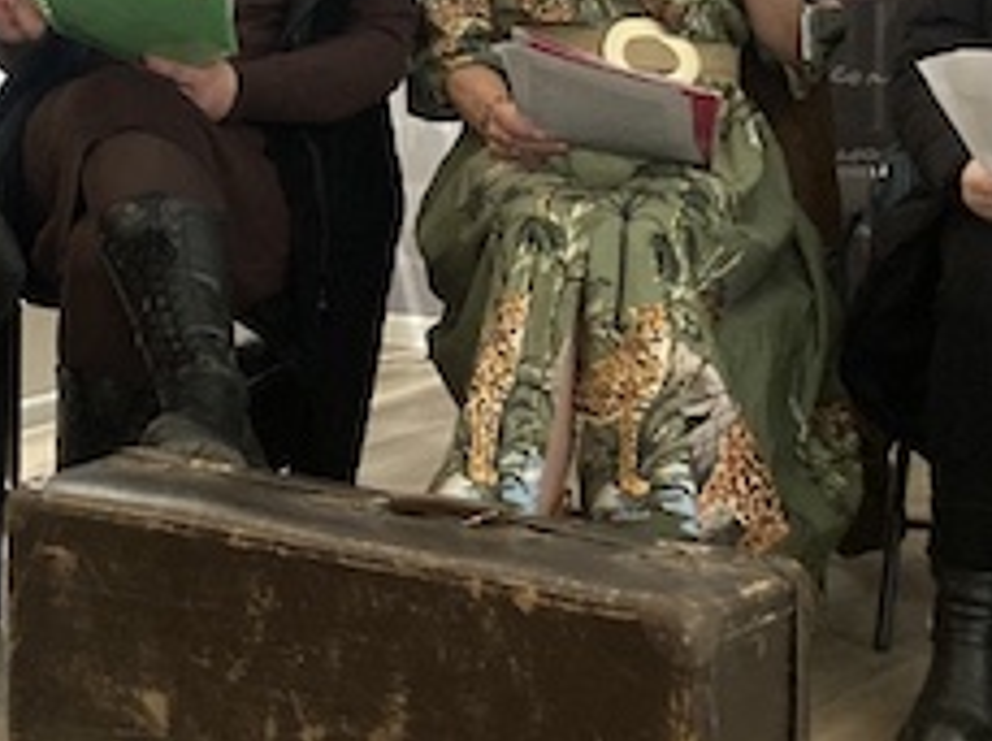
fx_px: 2804
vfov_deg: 15.0
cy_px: 173
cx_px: 524
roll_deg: -1.8
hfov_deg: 20.1
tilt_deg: -5.5
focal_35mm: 98
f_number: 1.8
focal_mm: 3.99
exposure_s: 1/50
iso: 250
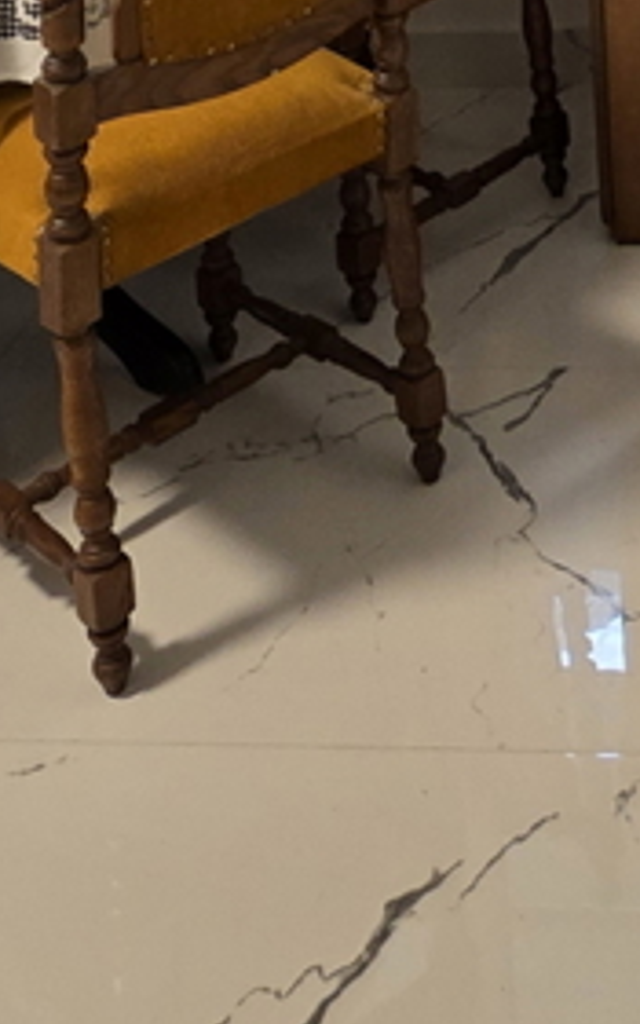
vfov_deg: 25.3
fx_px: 1647
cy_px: -549
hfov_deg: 21.3
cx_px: 618
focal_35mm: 59
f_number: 1.9
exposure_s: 1/120
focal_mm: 2.2
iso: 320
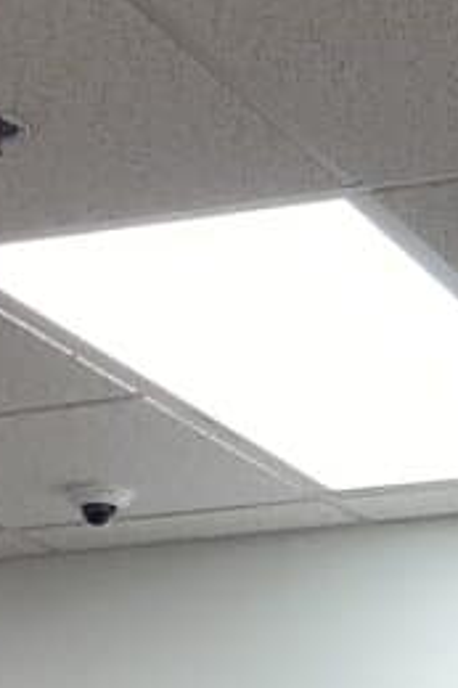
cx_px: 723
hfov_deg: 10.4
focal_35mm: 127
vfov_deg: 16.0
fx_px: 2427
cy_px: 103
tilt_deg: +23.5
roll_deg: +0.9
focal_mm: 3.3
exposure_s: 1/60
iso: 50
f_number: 2.4
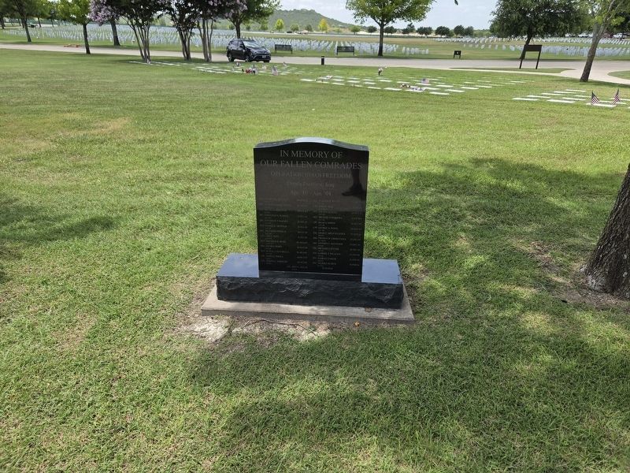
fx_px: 419
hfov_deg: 73.9
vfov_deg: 58.9
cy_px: 236
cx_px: 315
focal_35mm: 23
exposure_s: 1/1819
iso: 80
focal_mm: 5.4
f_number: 1.8
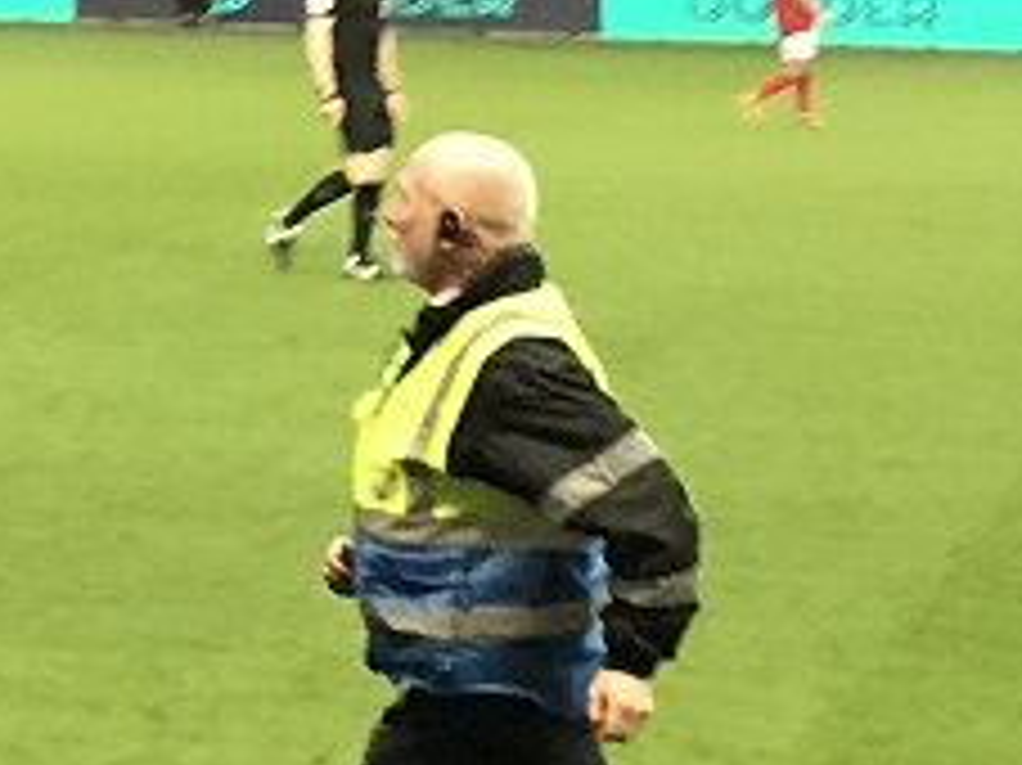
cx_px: 1378
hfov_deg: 7.7
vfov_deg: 5.9
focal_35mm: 253
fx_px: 7466
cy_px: 212
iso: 160
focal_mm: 6.6
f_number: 2.8
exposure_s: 1/50
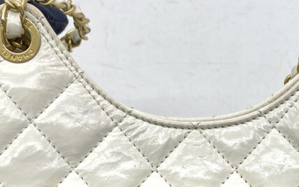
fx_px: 538
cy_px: 198
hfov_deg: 30.9
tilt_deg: -53.8
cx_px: 190
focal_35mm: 66
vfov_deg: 19.0
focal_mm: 4.25
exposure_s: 1/100
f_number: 1.8
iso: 40
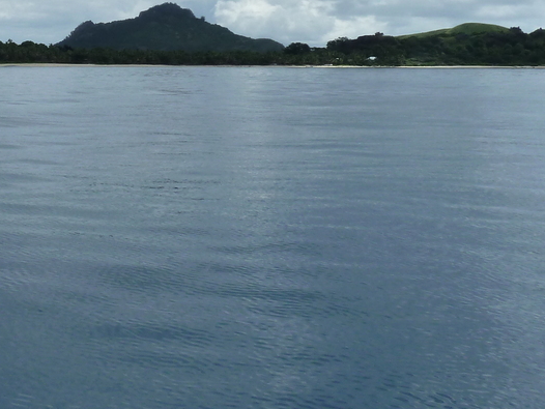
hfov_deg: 31.6
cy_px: 72
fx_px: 898
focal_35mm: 57
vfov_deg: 25.2
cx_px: 18
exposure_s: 1/500
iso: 125
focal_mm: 4.1
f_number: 5.6
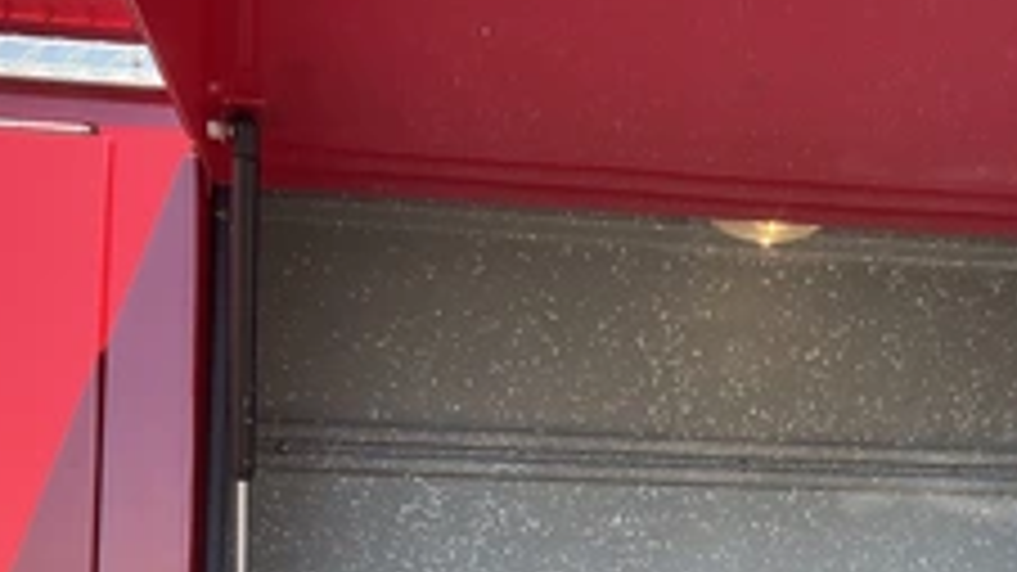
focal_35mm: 56
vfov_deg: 20.6
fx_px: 1510
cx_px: 756
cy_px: 604
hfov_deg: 36.4
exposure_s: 1/342
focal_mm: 3
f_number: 1.8
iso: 25
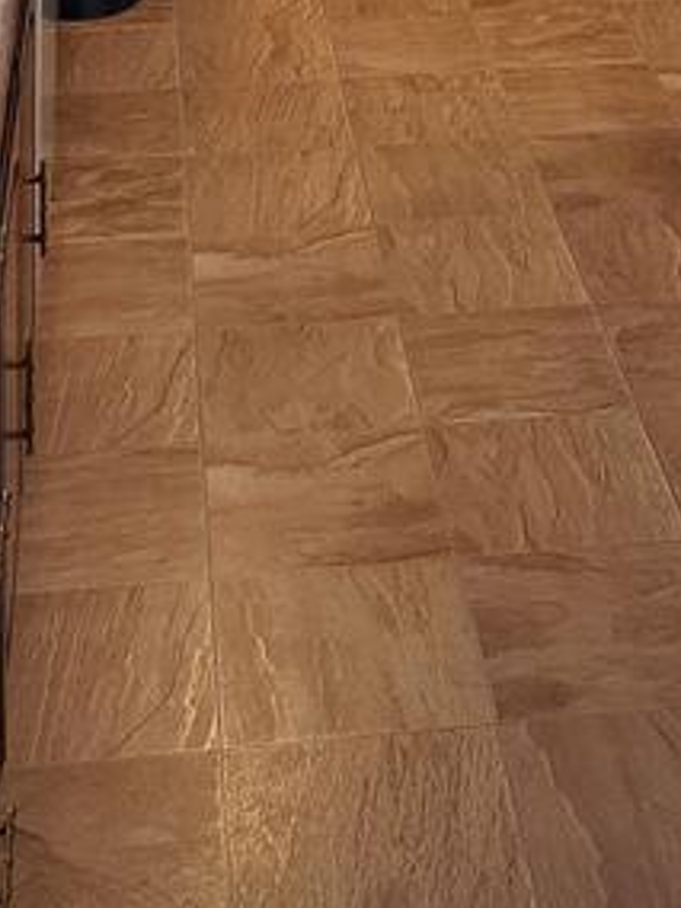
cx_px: 454
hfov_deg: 18.2
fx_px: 2125
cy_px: -569
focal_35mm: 81
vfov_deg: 19.8
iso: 320
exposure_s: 1/60
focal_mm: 5.23
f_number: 1.8
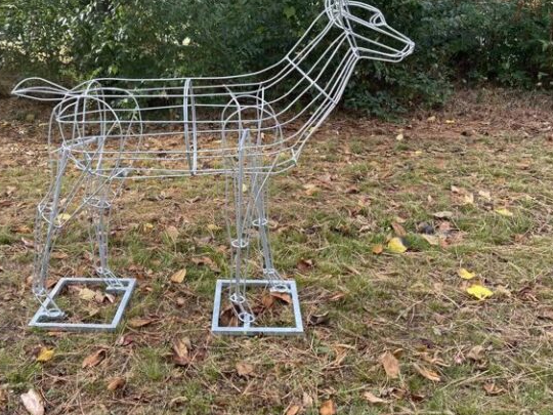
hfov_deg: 49.7
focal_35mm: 37
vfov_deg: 38.1
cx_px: 214
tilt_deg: -11.0
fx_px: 591
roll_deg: +0.2
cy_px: 127
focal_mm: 5.1
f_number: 1.6
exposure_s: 1/121
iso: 50
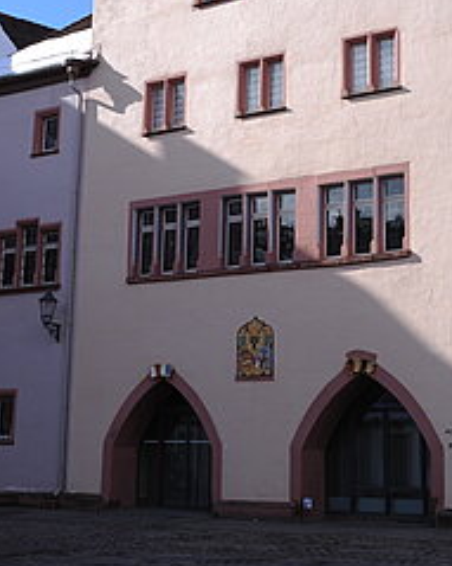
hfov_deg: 21.8
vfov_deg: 26.8
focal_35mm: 70
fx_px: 1171
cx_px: 284
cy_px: 136
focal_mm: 31
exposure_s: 1/320
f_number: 7.1
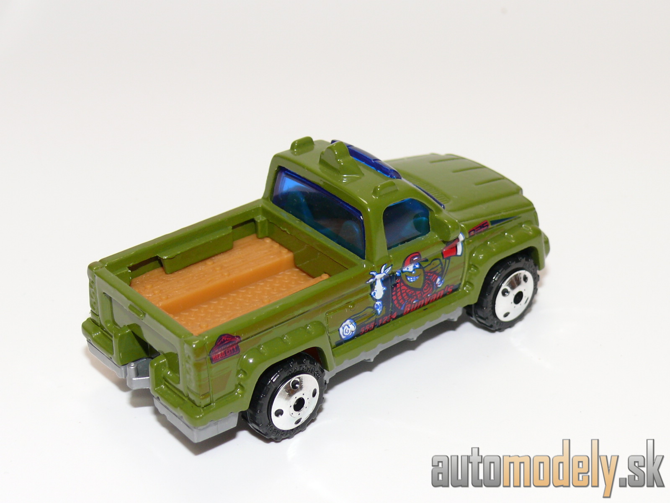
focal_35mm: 74
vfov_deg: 19.9
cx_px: 335
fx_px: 1432
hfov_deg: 26.3
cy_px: 252
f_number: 4
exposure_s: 1/30
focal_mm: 11.2
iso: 100
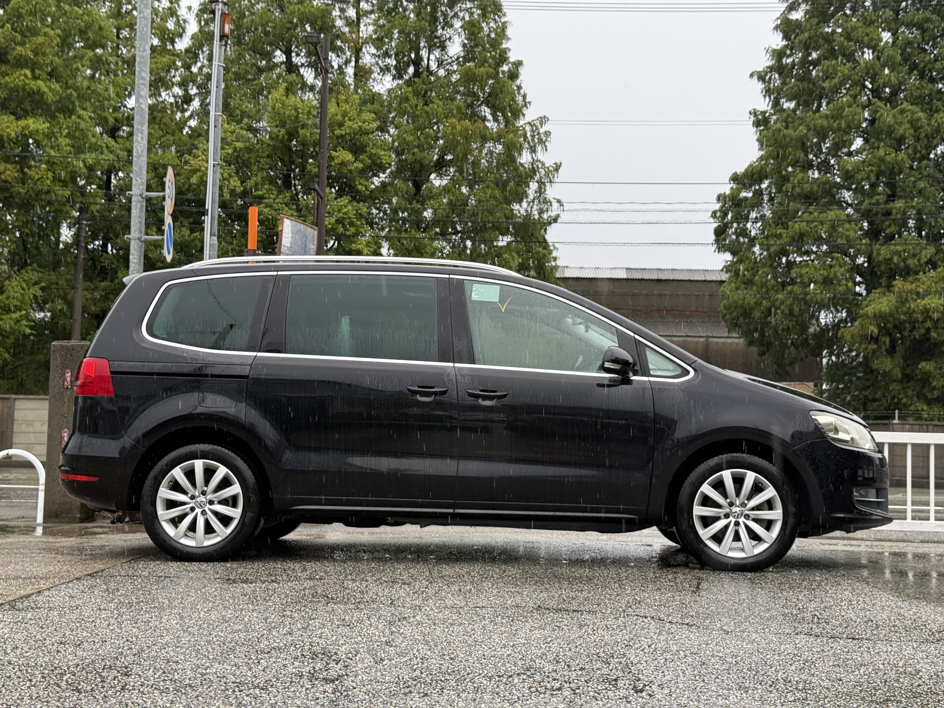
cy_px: 354
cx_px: 472
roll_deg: -1.5
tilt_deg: +4.2
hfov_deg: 39.7
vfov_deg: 30.3
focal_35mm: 48
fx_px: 1309
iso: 80
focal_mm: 6.76
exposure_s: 1/442
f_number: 1.78
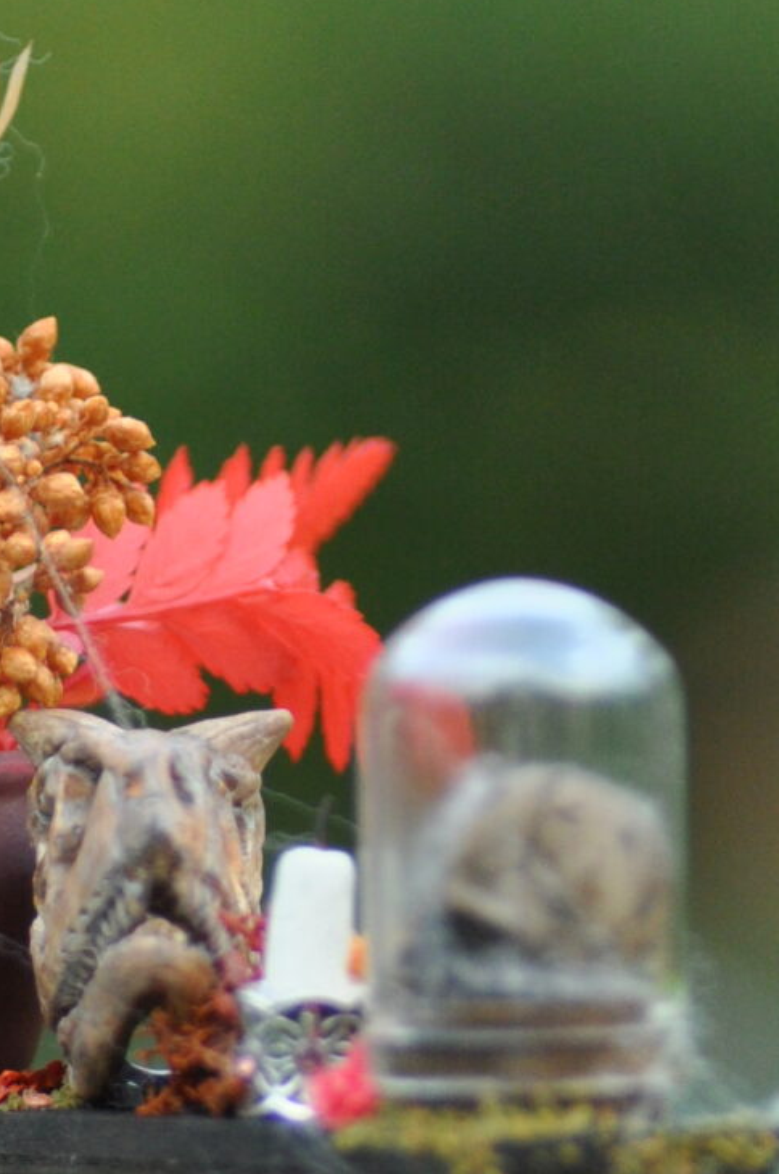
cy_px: 1717
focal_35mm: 474
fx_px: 15428
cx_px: 229
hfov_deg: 2.9
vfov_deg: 4.3
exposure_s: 1/640
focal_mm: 90
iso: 640
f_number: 3.5
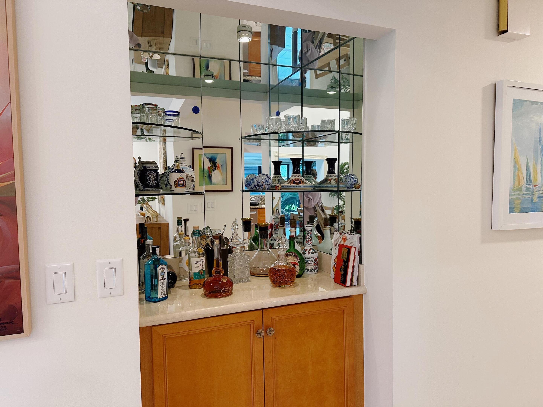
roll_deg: +0.9
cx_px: 272
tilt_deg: -3.4
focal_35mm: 24
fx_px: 376
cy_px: 204
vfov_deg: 56.8
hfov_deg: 71.6
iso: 200
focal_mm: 6.86
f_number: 1.78
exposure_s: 1/120
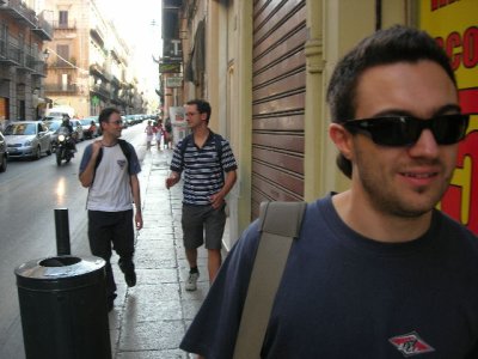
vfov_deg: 37.7
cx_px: 239
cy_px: 180
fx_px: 525
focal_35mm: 38
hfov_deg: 49.0
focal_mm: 7.8
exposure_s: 1/108
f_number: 2.8
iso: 64
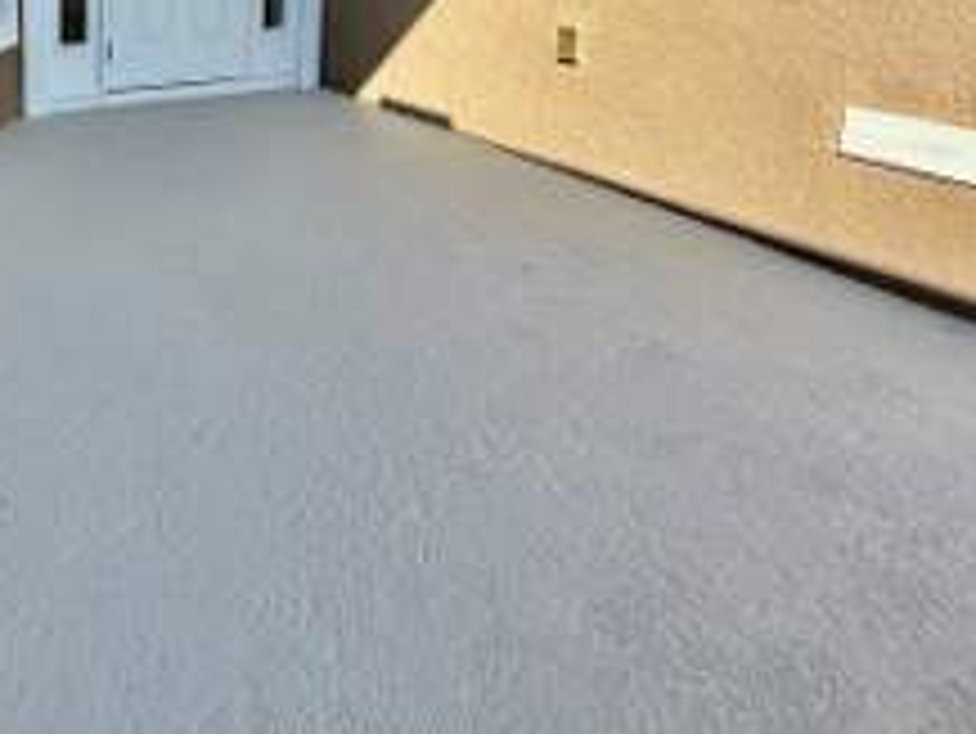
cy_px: 5
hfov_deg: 51.2
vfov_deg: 40.1
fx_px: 875
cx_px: 90
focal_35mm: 31
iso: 50
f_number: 2.2
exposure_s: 1/631
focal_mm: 2.22
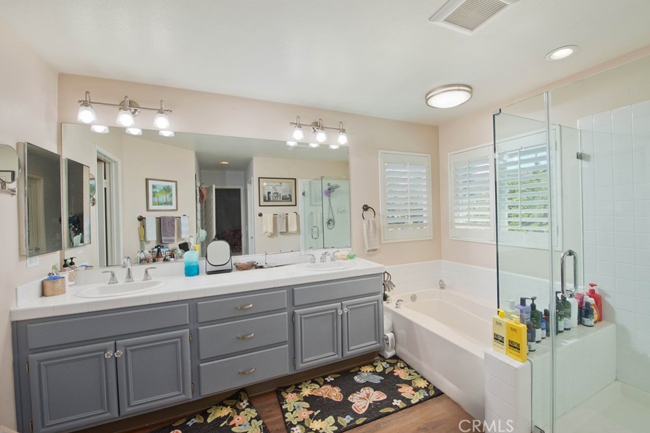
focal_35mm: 15
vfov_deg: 77.2
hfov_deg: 100.3
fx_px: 271
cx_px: 342
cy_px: 204
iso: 400
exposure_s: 1/320
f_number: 5.6
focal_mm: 14
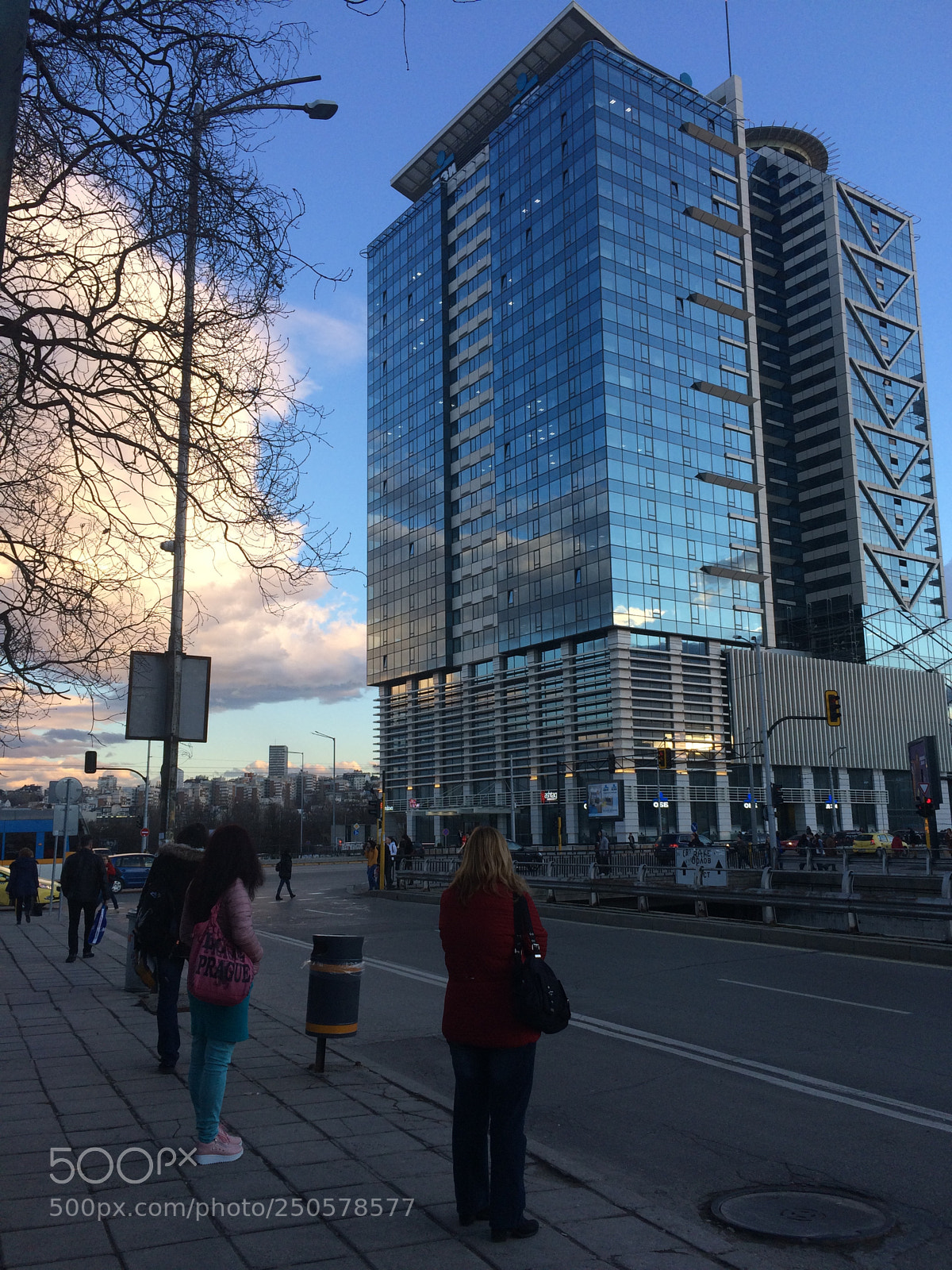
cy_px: 635
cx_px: 476
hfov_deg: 48.2
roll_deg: -1.3
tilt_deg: +8.2
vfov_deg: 61.7
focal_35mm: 29
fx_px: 1063
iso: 32
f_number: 2.2
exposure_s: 1/219
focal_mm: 4.15
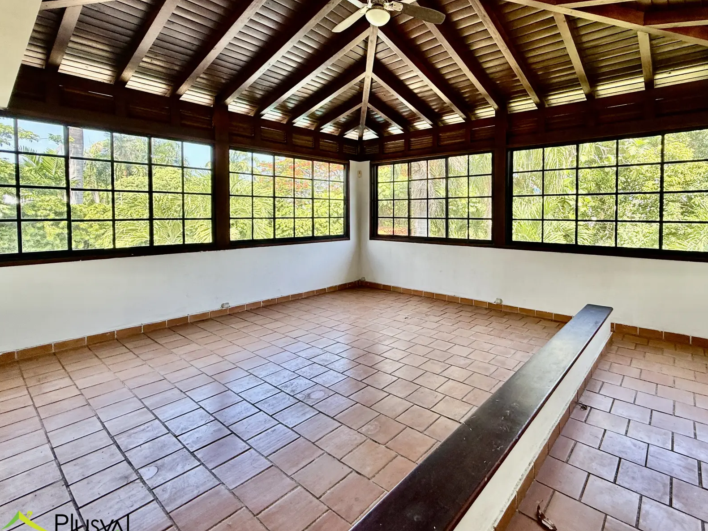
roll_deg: -0.2
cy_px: 222
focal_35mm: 17
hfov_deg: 90.0
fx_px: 348
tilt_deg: -1.8
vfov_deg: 74.2
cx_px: 421
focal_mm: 2.22
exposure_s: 1/99
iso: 40
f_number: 2.2
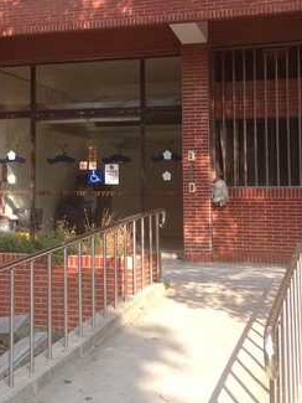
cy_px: 146
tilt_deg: +8.8
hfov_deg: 20.3
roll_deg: -0.5
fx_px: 825
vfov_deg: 27.3
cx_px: 23
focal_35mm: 71
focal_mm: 4.12
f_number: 2.4
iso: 50
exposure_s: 1/198
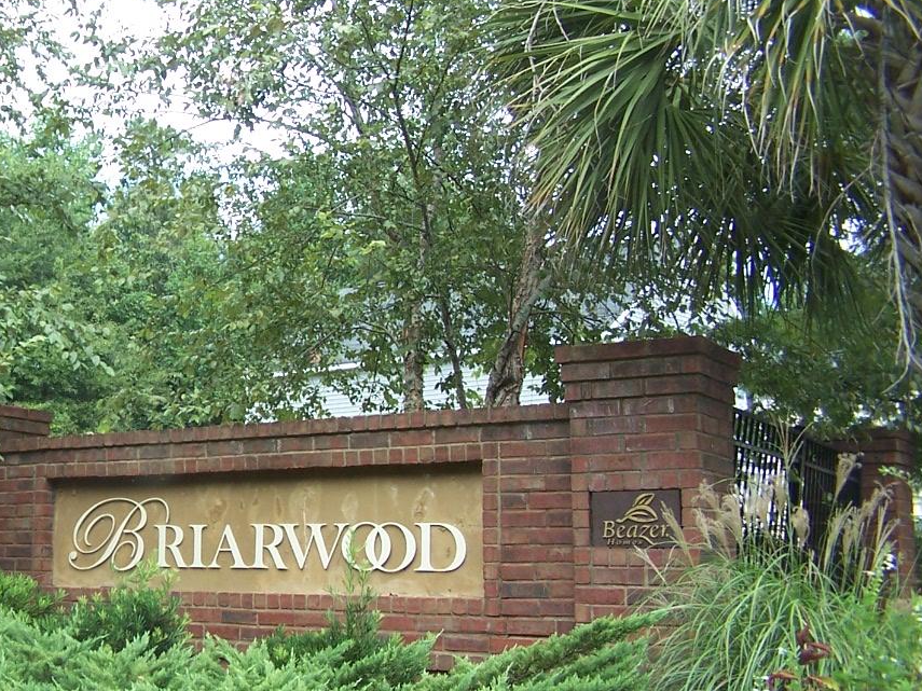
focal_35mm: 69
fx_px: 1838
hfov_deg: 27.3
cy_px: 353
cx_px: 123
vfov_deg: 21.3
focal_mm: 6.3
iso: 80
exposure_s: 1/250
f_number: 2.8
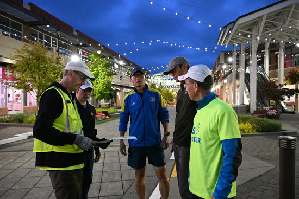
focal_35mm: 26
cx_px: 150
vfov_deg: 49.6
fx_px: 216
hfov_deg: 69.4
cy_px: 100
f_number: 4
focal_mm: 26
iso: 10000
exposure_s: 1/60
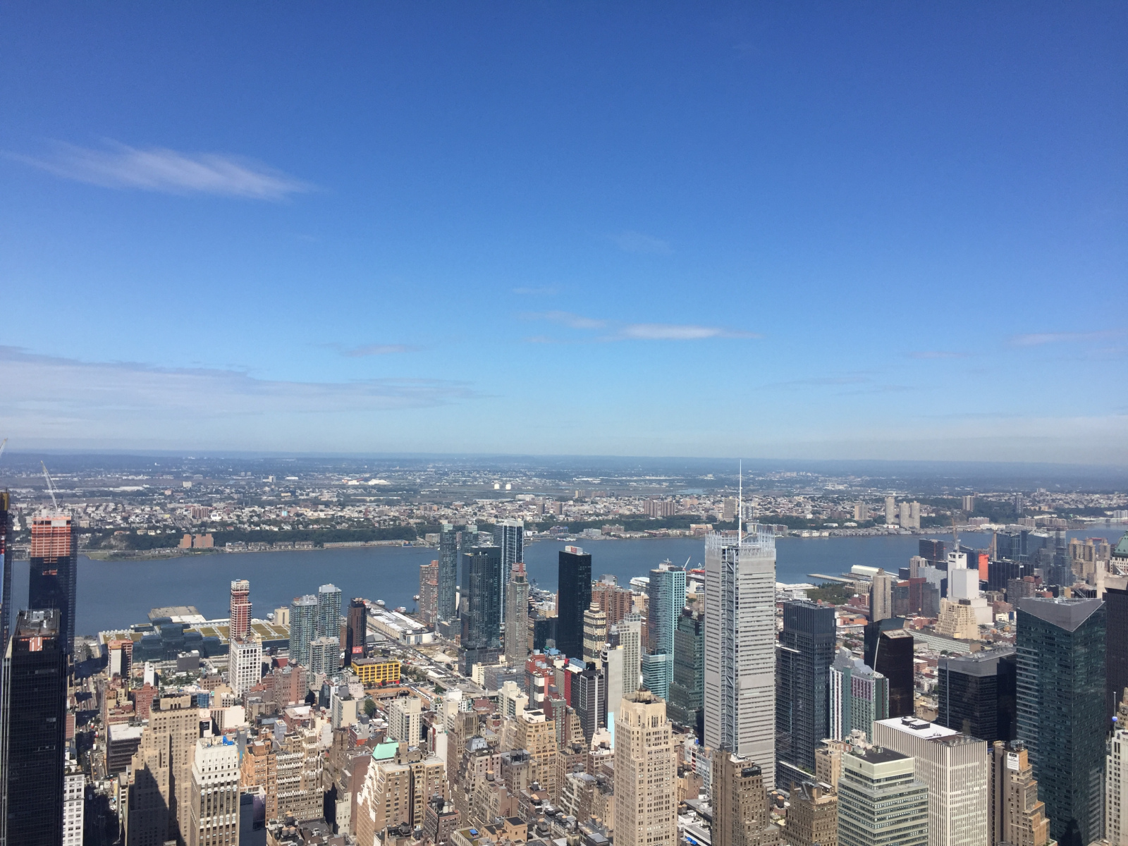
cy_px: 423
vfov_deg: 48.2
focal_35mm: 29
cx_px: 564
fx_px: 945
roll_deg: -0.9
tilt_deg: +2.3
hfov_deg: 61.7
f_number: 2.2
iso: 32
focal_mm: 4.15
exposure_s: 1/2639
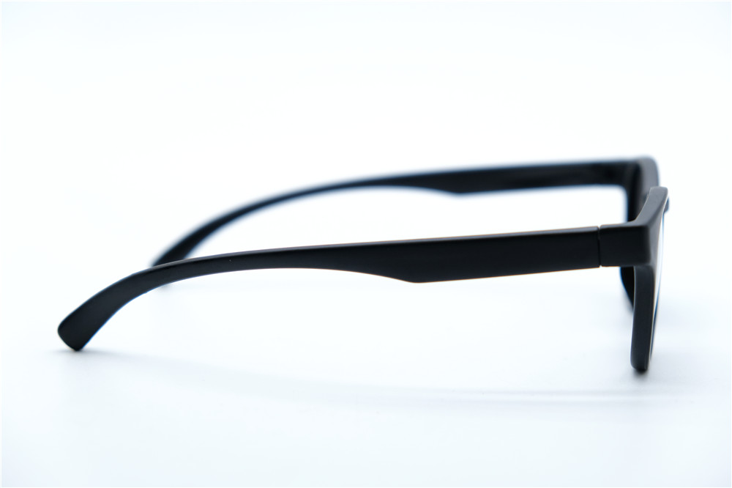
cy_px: 244
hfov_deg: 26.7
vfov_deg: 17.9
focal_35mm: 76
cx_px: 366
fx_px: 1545
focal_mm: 50.5
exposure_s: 1/1000
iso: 640
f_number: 4
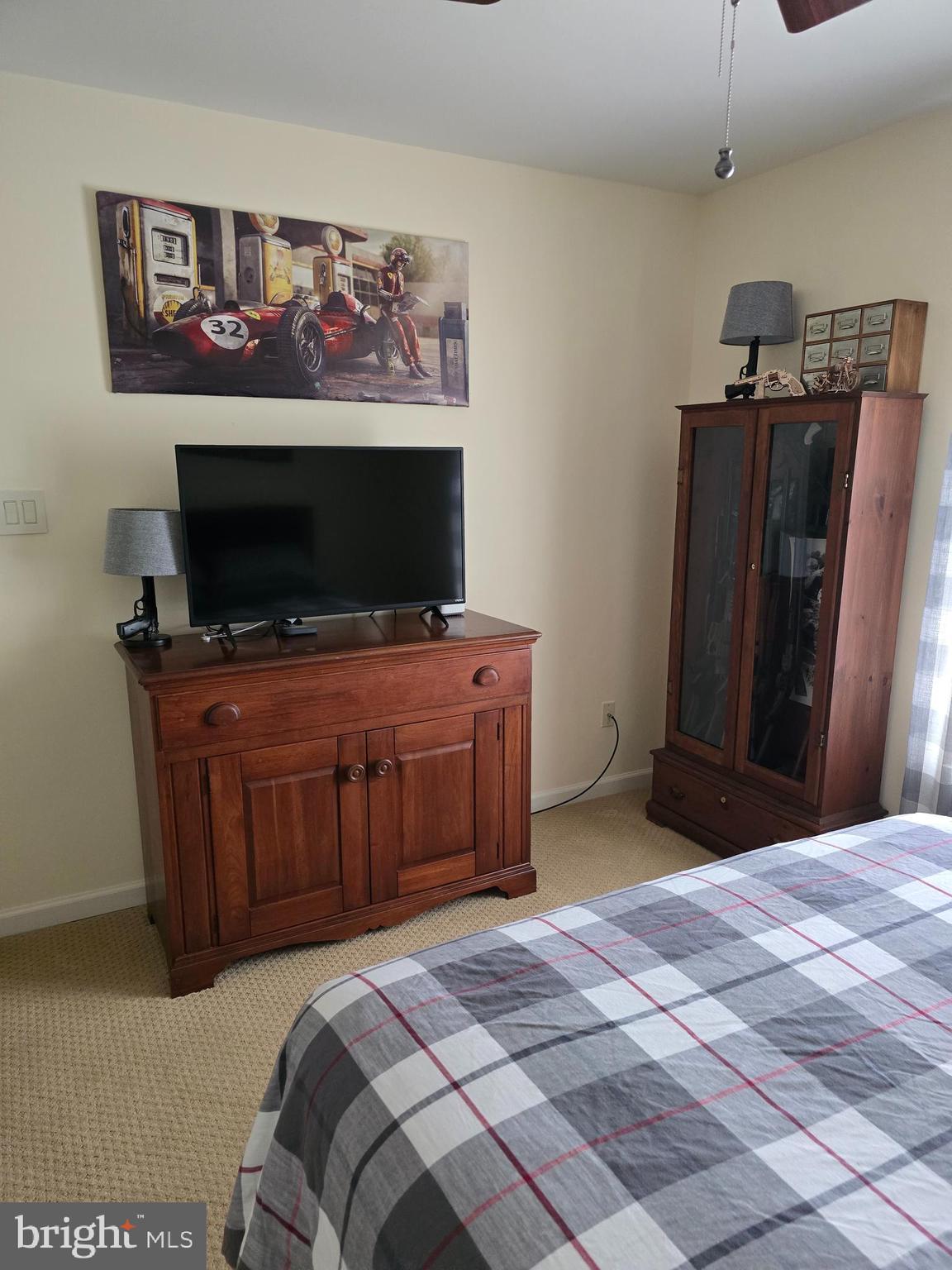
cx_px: 476
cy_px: 635
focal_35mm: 23
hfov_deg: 58.9
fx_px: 843
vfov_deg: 73.9
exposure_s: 1/120
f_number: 1.7
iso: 1000
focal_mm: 6.3
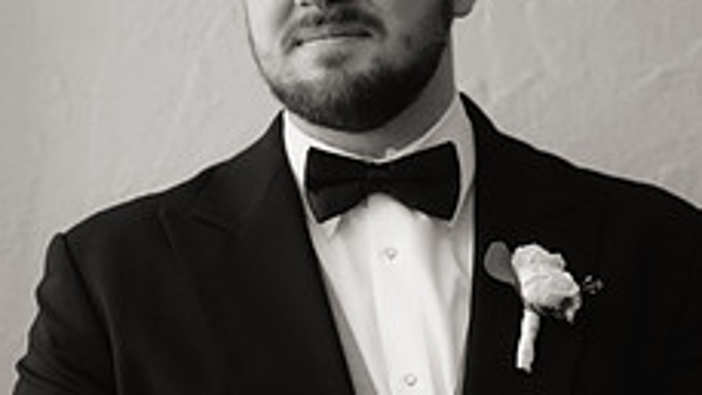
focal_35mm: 144
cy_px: 398
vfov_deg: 8.4
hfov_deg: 14.9
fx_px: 2681
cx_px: 366
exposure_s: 1/160
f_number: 2.8
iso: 2500
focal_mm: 70
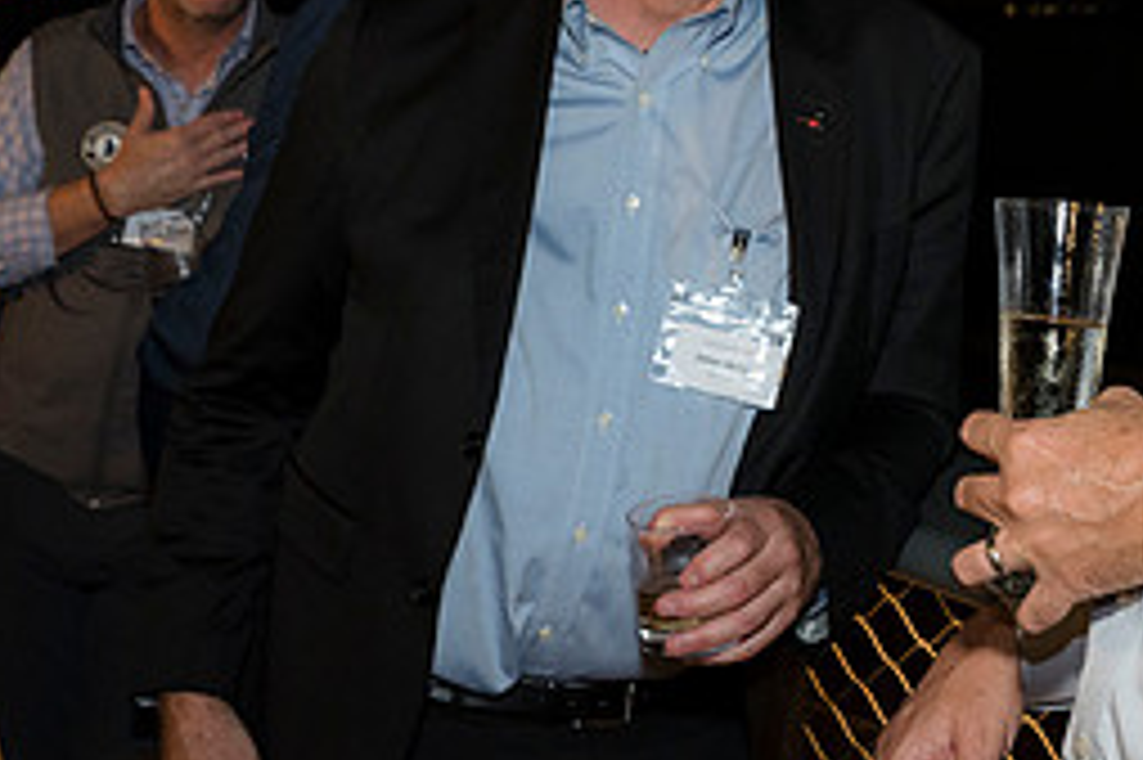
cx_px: 864
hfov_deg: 25.1
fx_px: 2538
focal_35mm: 80
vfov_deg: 17.0
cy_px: 241
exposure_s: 1/125
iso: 1250
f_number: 5.6
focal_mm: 35
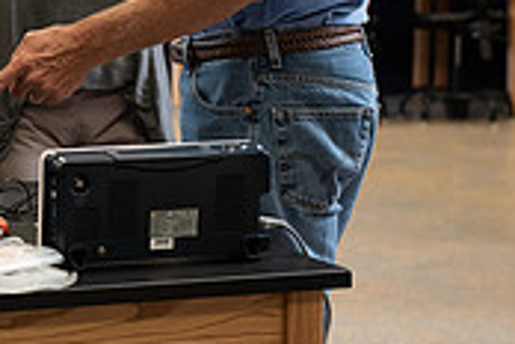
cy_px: 10
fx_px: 2618
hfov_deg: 11.0
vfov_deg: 7.5
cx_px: -133
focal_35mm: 183
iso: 800
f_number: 3.5
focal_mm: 55
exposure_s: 1/200
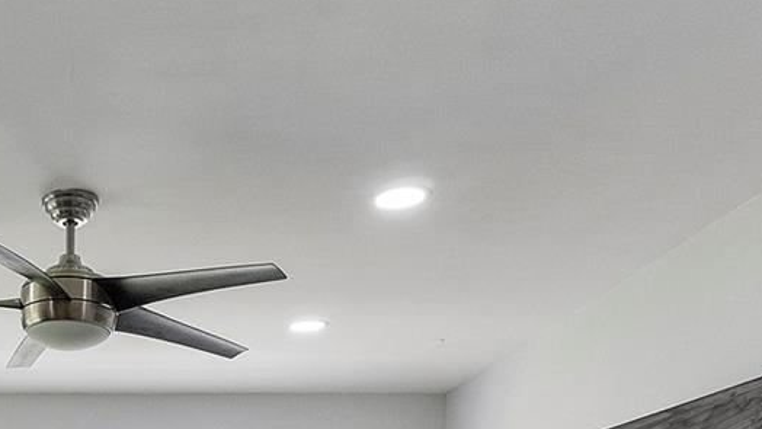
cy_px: 625
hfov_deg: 39.7
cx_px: 74
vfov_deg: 21.4
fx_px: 970
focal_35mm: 48
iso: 250
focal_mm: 10
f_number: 14
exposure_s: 1/100
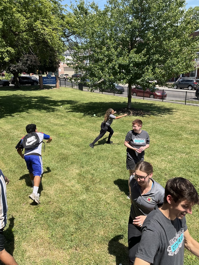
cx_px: 100
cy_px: 132
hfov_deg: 48.2
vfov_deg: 61.7
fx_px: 222
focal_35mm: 29
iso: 25
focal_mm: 3
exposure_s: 1/1055
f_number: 1.8
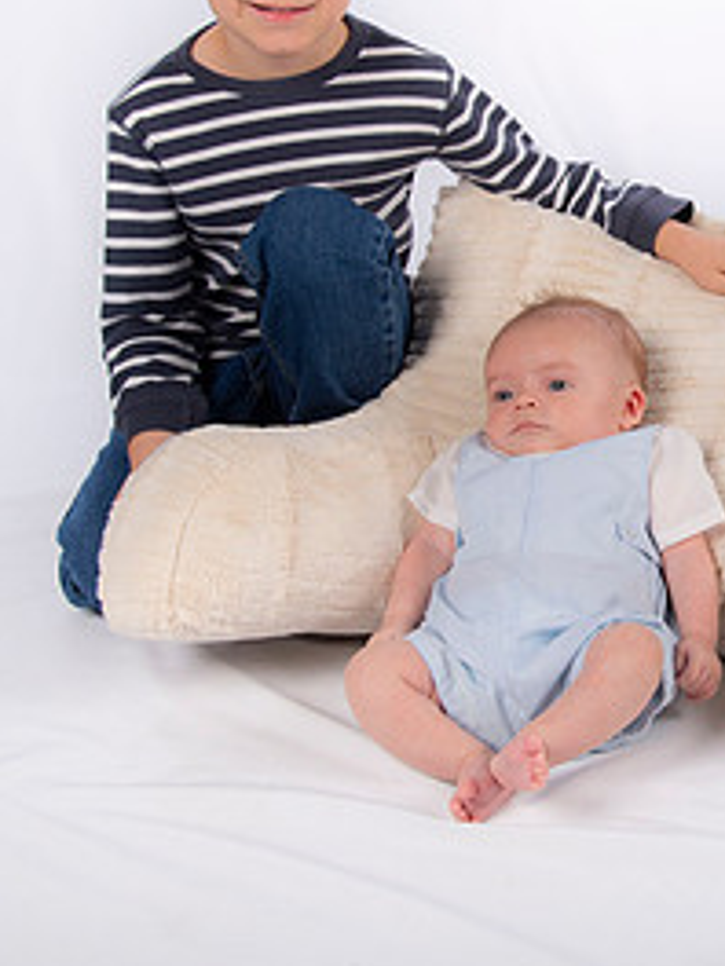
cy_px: 351
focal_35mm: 74
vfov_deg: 26.2
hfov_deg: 19.4
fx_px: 2066
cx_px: 703
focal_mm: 35
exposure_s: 1/200
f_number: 5.6
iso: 100
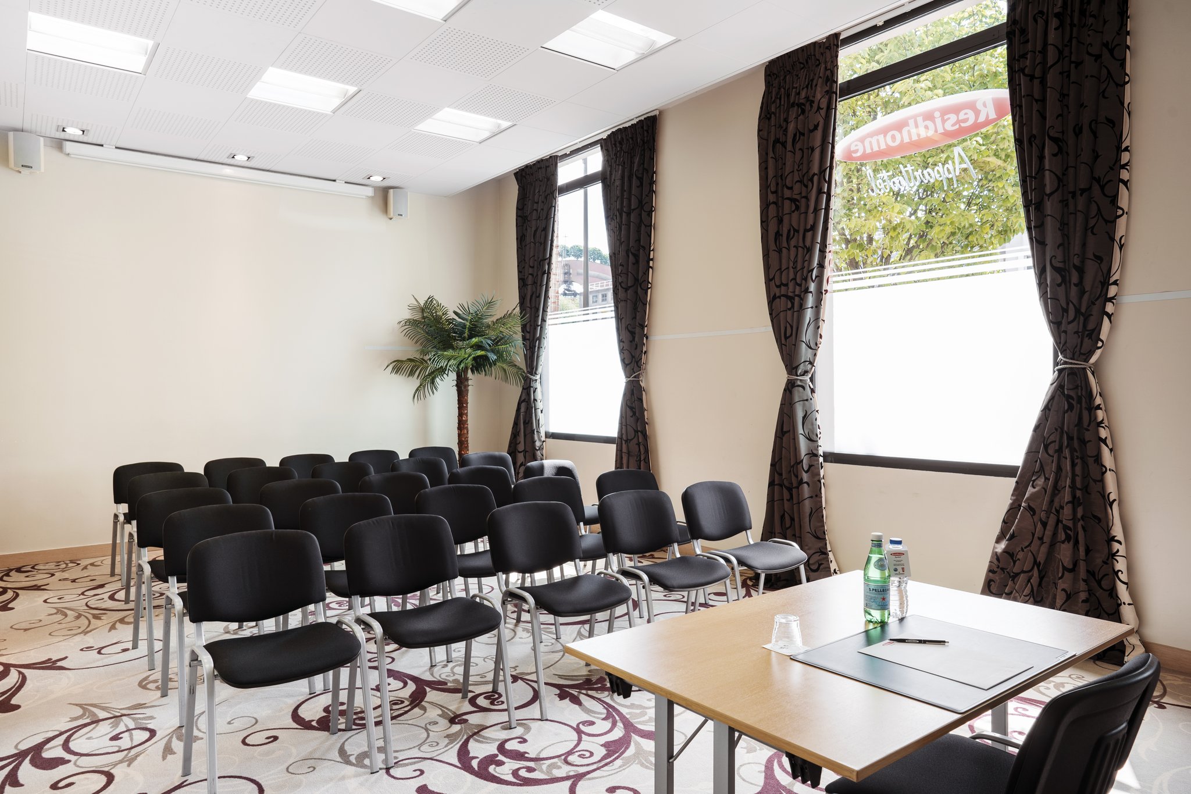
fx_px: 794
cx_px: 596
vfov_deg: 53.1
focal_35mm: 24
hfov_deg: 73.7
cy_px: 397
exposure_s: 1/13
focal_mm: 24
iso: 100
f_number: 8
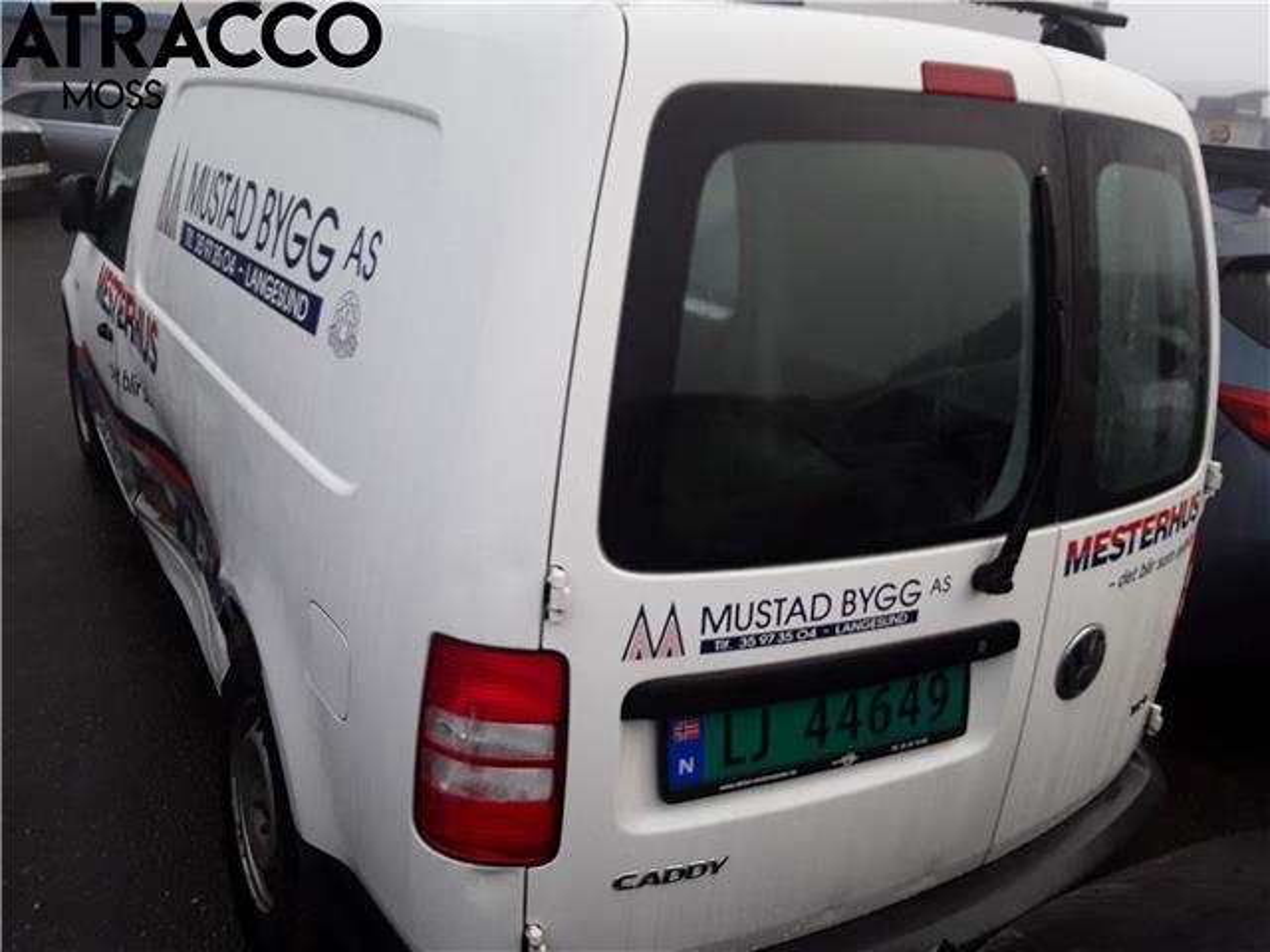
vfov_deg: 49.7
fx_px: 1027
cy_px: 476
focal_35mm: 28
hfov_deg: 63.4
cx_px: 635
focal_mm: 2.91
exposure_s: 1/109
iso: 40
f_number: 1.9
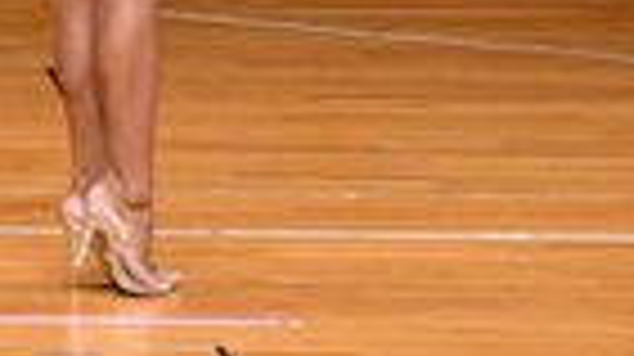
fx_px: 13335
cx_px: -1032
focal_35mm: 794
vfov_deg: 1.5
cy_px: -370
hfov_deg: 2.7
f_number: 5.6
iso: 3200
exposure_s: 1/400
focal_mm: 92
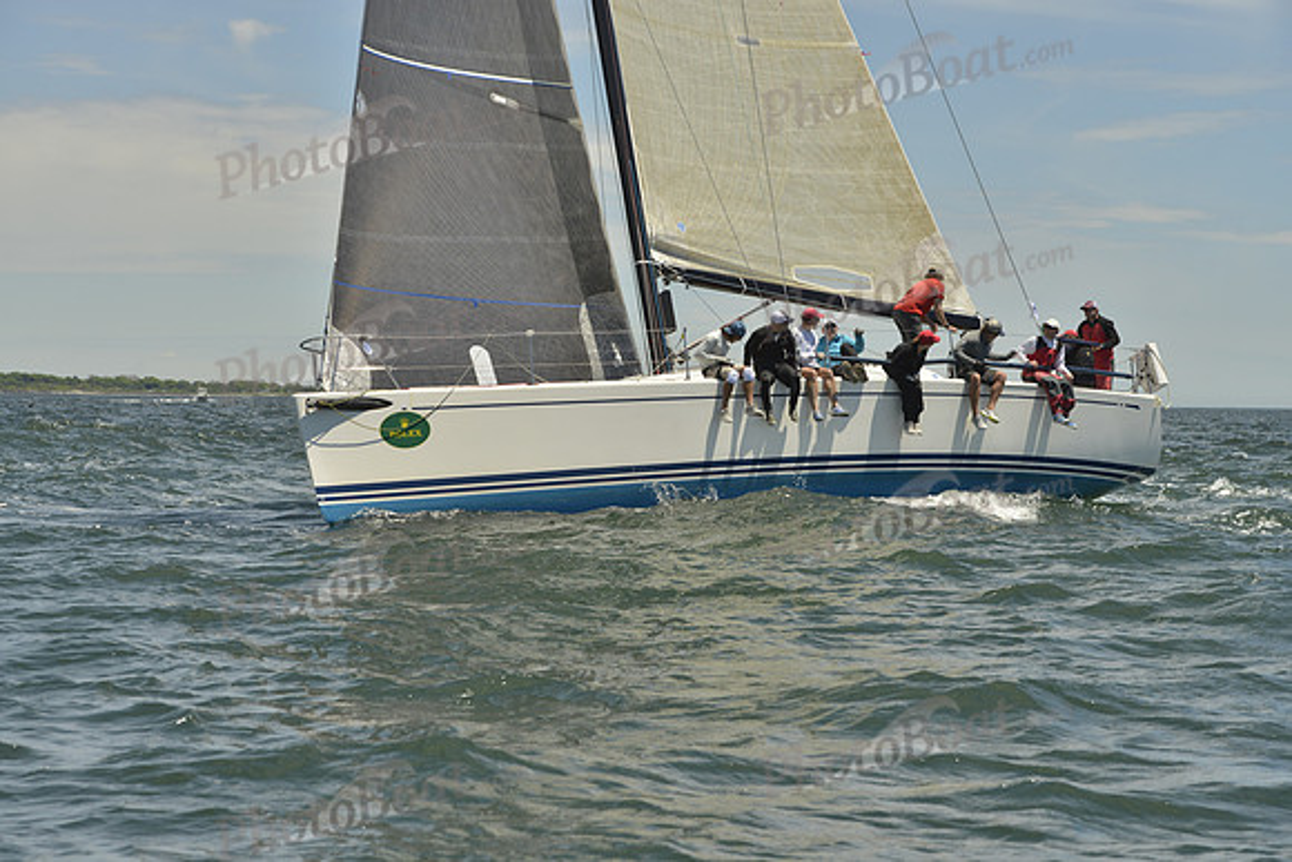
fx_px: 3410
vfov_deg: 14.4
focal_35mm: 95
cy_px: 431
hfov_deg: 21.5
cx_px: 646
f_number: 9
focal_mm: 95
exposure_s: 1/1600
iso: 280
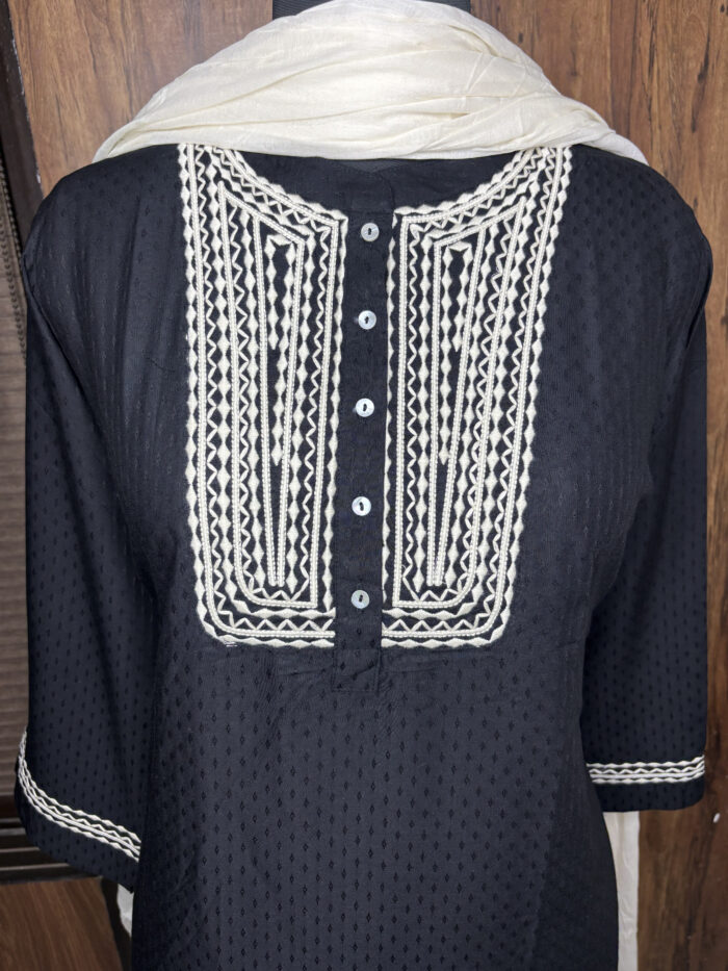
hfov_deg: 53.1
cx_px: 364
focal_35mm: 26
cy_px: 486
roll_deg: +1.8
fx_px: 729
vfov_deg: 67.3
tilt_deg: -22.1
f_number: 1.6
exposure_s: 1/100
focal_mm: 5.96
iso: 64
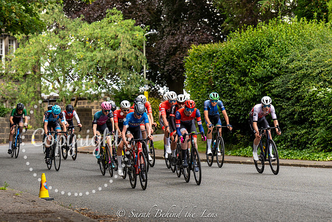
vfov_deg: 7.3
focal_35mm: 188
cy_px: 152
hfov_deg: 11.0
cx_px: 189
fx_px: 1731
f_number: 4.5
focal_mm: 137
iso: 250
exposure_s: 1/640
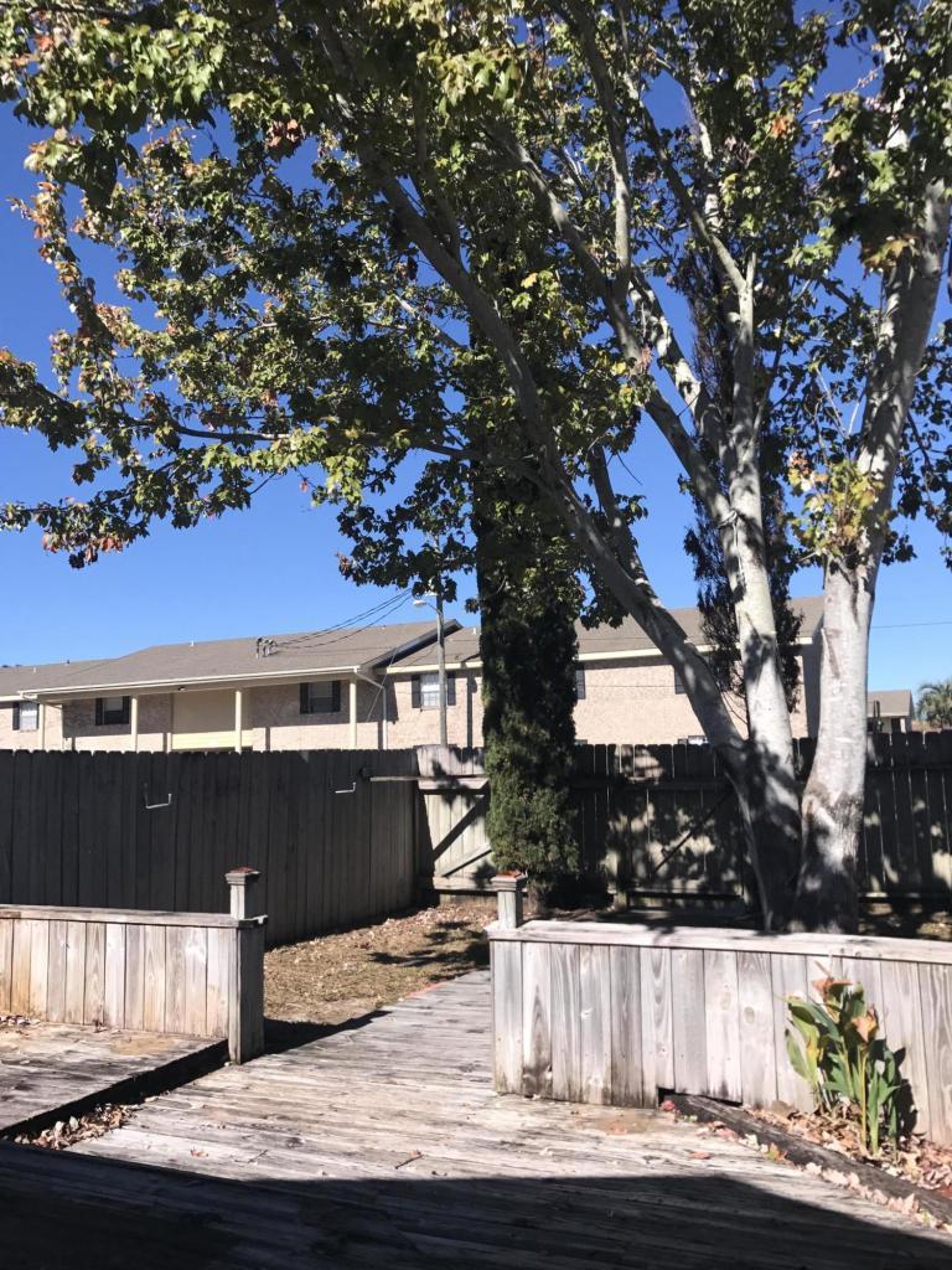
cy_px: 635
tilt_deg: +9.2
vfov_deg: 63.4
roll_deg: +2.8
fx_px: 1027
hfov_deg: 49.7
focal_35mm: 28
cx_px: 476
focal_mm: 3.99
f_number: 1.8
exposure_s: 1/3690
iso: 20
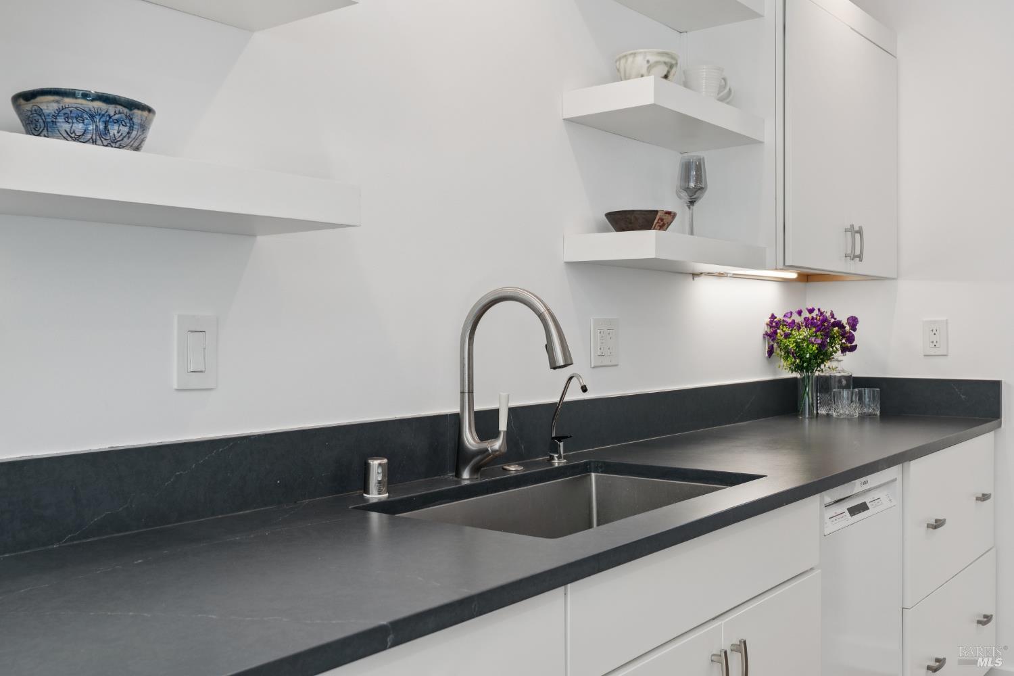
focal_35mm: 34
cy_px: 338
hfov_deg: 55.8
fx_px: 958
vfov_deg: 38.9
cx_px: 507
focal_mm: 22.9
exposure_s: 1/30
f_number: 6.3
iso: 200
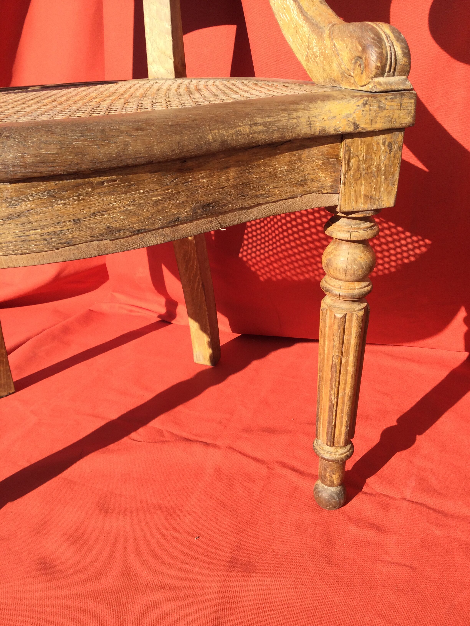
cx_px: 235
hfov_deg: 45.4
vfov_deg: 58.4
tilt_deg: -25.2
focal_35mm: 31
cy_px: 313
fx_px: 561
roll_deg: +1.2
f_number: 2.4
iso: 25
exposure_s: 1/463
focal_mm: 3.3
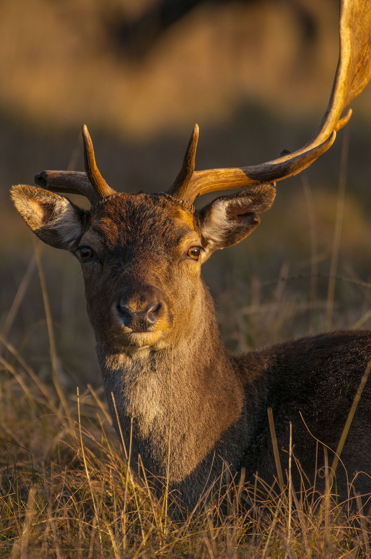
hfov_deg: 1.8
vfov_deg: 2.8
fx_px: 11623
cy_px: 280
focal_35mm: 750
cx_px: 186
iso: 320
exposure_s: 1/640
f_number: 5.6
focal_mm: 500
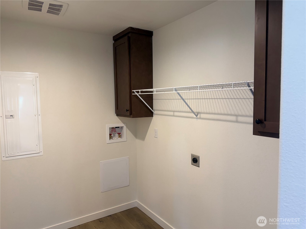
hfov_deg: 71.6
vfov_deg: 56.8
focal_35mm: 24
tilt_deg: -2.3
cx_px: 153
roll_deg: +1.0
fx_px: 212
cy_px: 114
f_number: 1.78
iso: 200
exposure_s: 1/120
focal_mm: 6.76
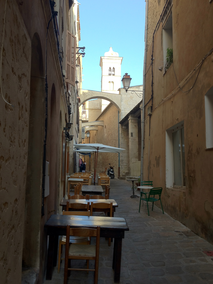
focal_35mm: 35
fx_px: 287
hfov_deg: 40.7
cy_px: 142
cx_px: 106
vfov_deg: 52.6
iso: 64
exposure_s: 1/139
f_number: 2.4
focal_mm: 4.28
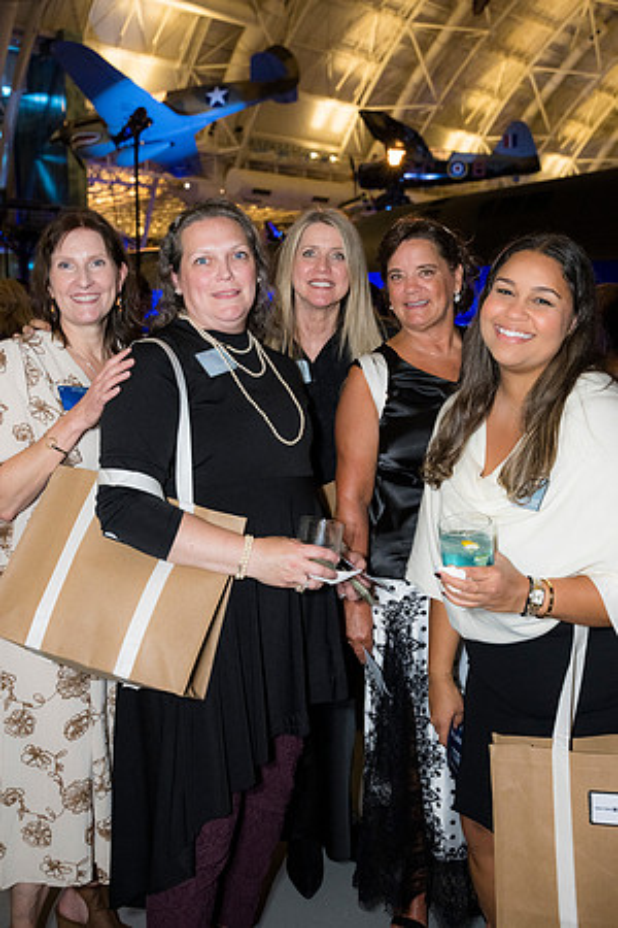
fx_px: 875
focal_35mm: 34
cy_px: 464
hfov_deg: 38.9
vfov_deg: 55.8
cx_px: 309
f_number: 4
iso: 3200
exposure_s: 1/160
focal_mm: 34
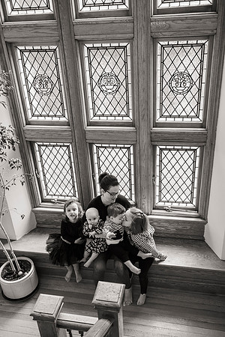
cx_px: 112
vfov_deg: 54.4
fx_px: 328
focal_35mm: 35
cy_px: 168
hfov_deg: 37.9
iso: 2000
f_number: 3.5
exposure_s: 1/80
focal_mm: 35
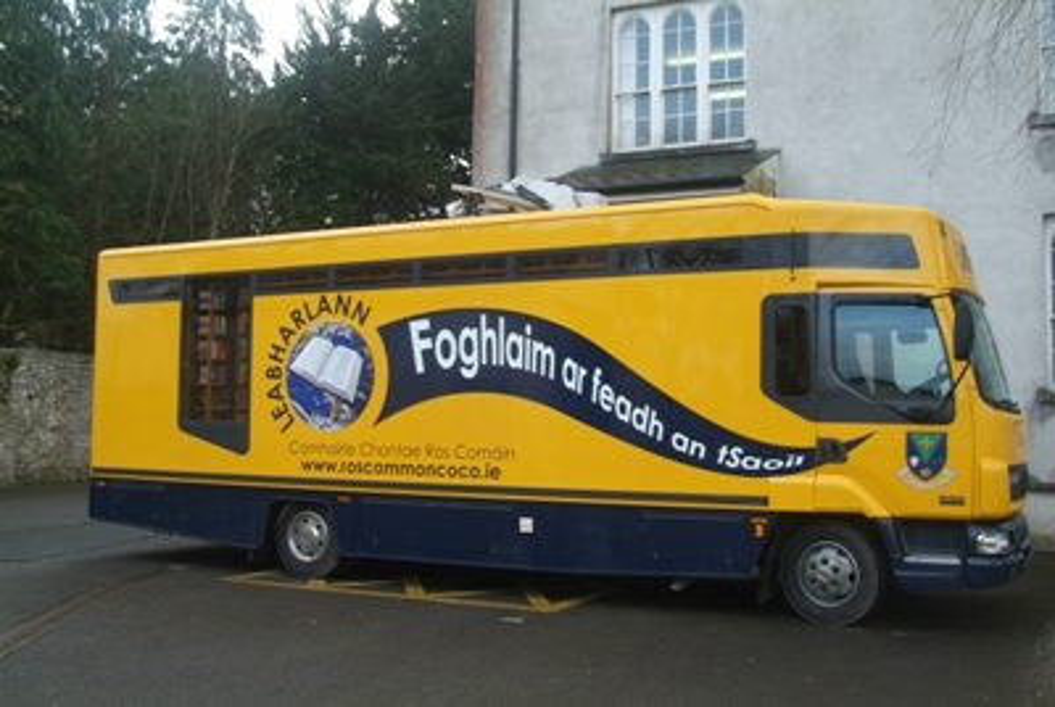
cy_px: 354
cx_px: 528
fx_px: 1057
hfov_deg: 53.1
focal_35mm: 36
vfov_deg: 37.0
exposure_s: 1/125
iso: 400
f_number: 5.6
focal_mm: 24
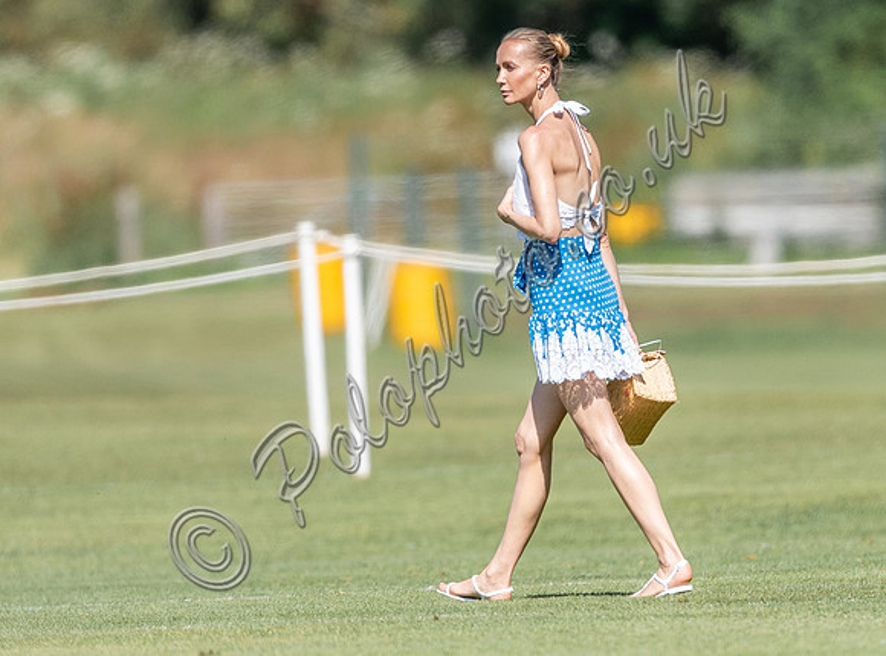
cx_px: 492
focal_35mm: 1162
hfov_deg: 1.7
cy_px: 298
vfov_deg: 1.3
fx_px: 29593
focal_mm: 500
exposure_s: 1/2500
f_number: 4
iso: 320
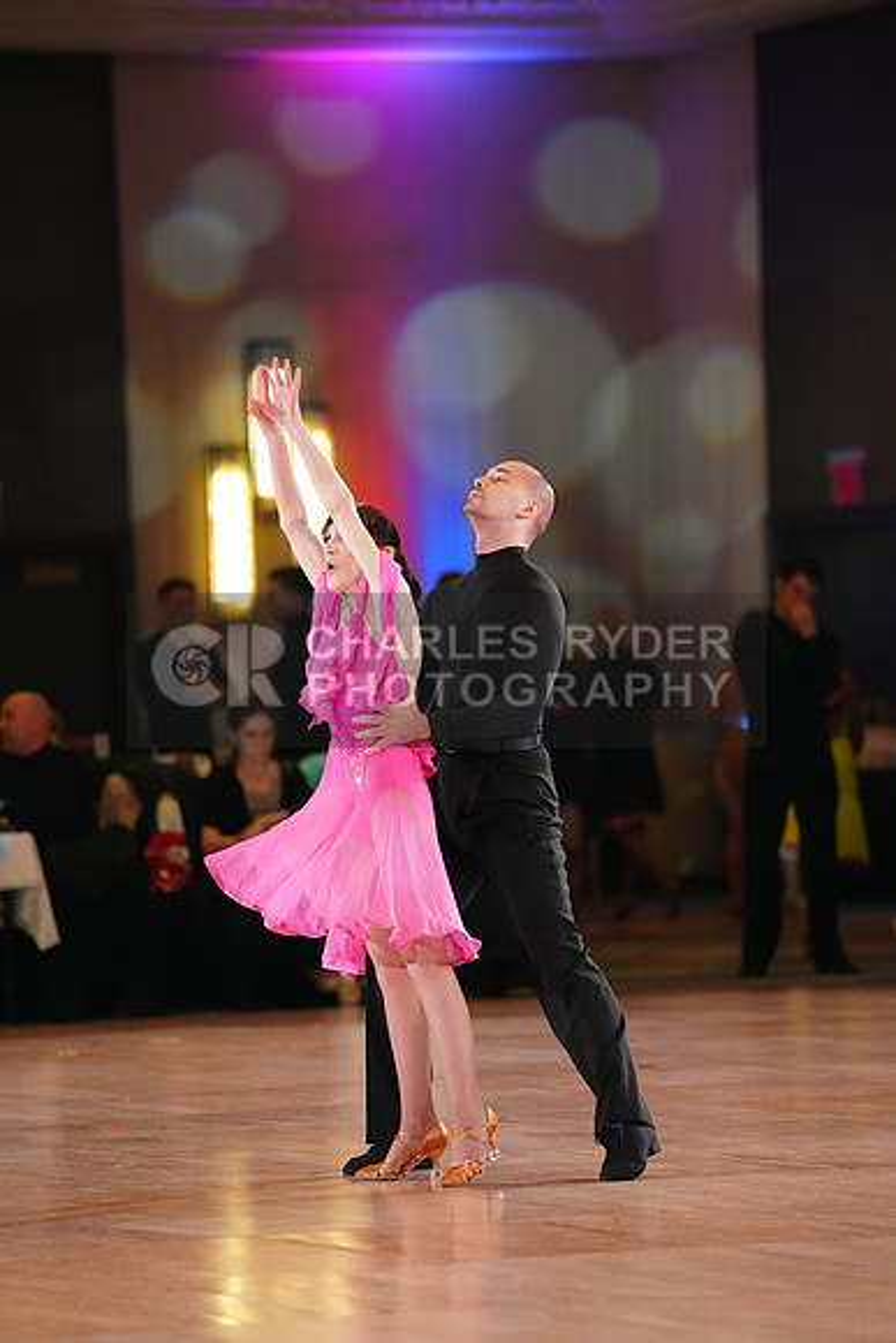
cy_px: 672
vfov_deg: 10.3
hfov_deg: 6.9
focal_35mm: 200
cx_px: 448
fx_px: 7462
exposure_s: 1/640
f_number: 2.8
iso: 3200
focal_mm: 200
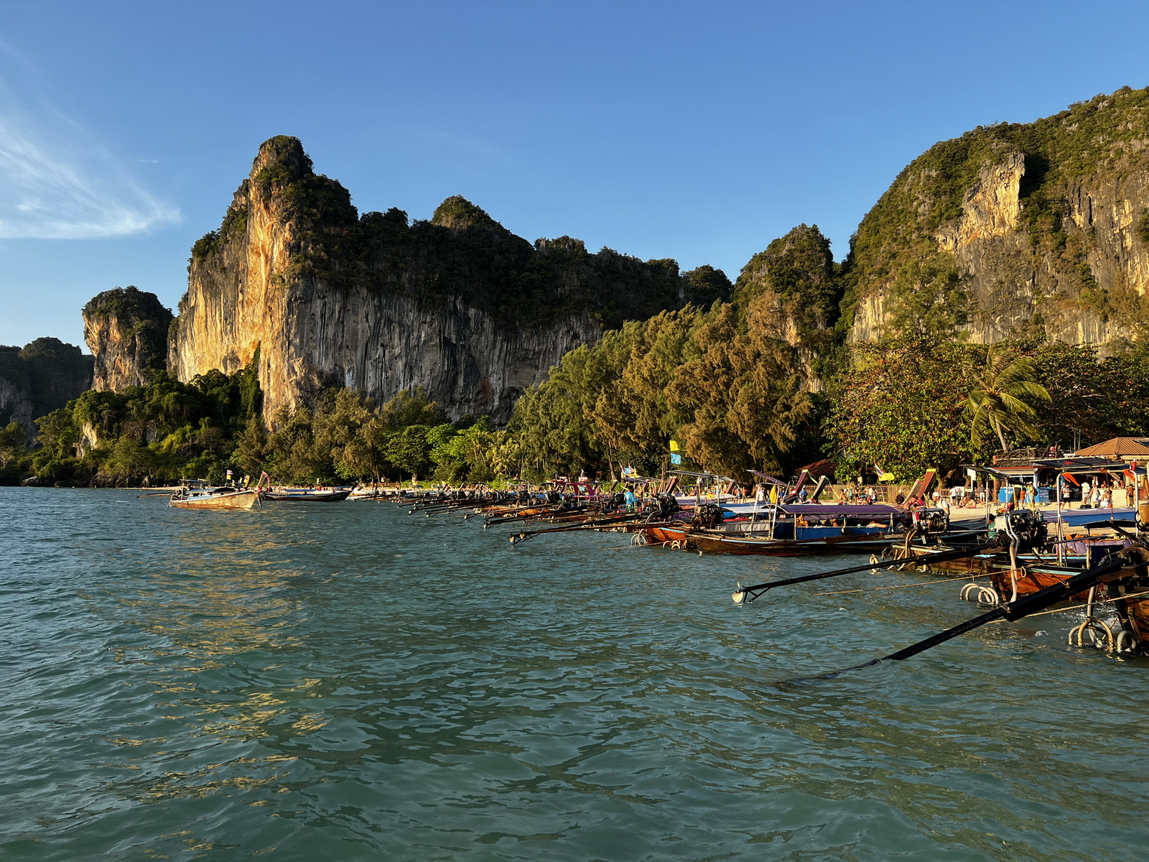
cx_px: 574
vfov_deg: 53.1
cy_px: 431
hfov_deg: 67.3
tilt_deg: +3.2
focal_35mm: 26
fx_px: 863
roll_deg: -0.4
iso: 50
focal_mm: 5.7
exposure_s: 1/1038
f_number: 1.5
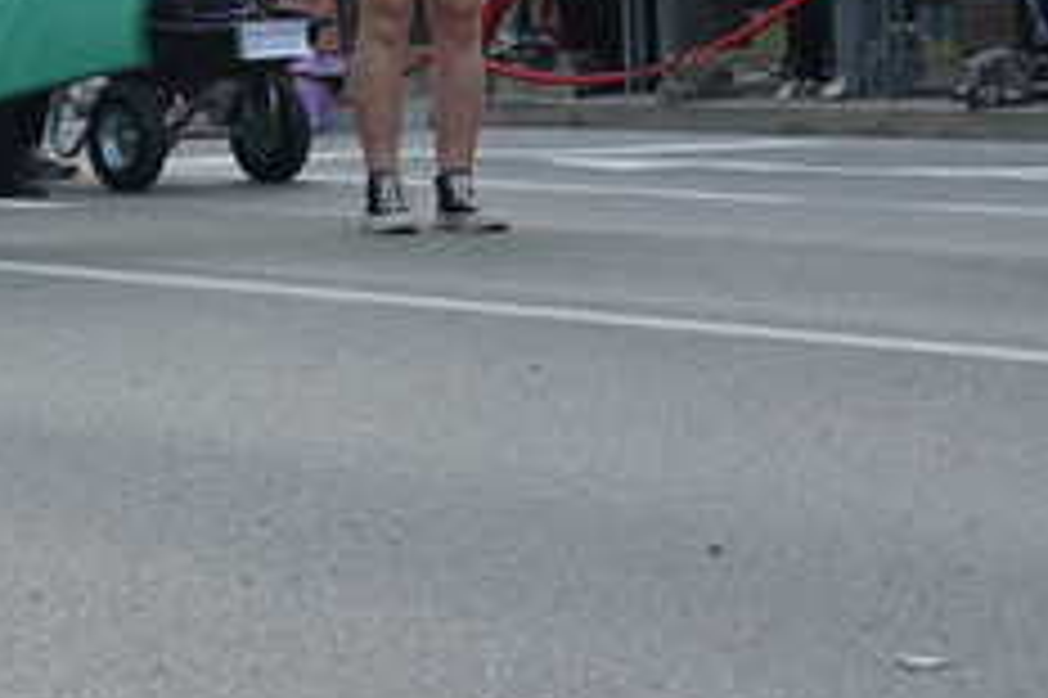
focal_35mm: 195
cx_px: -110
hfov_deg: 10.4
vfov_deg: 6.9
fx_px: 5672
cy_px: -450
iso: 200
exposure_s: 1/60
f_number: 4.5
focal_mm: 37
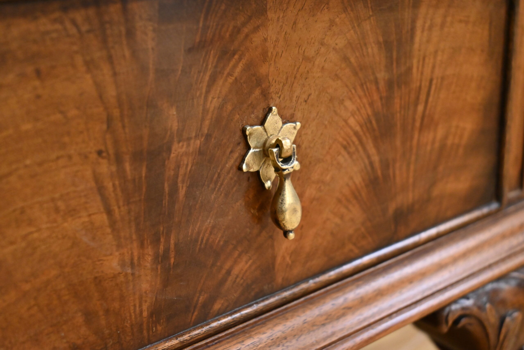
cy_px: 175
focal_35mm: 50
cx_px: 262
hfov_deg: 39.6
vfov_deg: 27.0
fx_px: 728
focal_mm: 50
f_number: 6.3
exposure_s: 1/160
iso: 5000
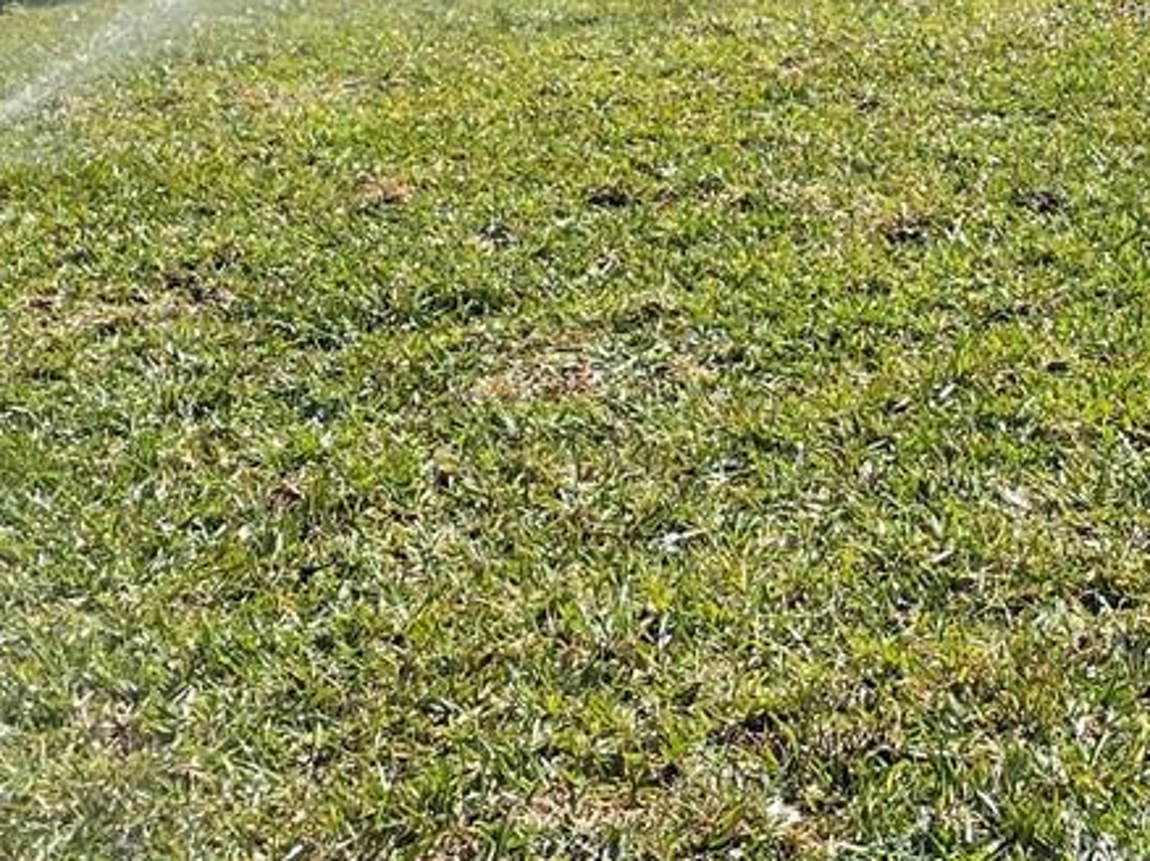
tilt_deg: +4.4
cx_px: 885
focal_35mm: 95
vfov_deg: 15.2
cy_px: -47
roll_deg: -1.3
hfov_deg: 20.5
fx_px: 3154
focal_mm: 4.2
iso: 32
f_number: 1.6
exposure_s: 1/2353
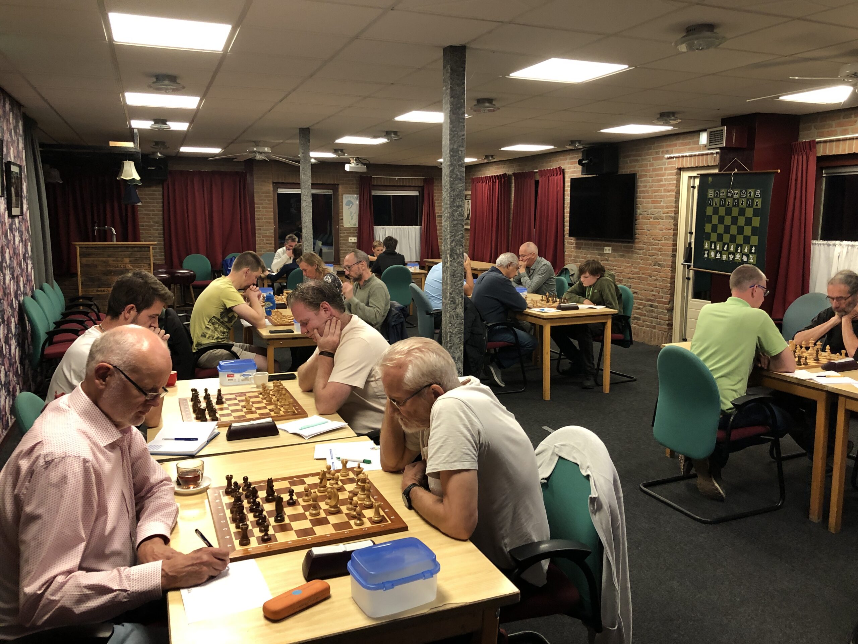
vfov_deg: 49.7
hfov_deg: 63.4
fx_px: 694
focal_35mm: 28
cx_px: 429
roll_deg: +0.1
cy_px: 322
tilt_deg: -8.8
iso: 80
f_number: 1.8
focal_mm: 3.99
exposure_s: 1/17
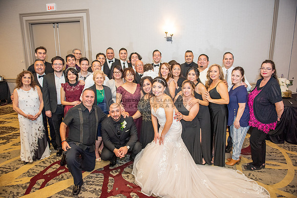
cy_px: 99
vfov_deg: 53.2
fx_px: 198
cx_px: 148
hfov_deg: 73.7
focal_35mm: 24
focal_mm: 24
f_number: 2.8
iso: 1600
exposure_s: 1/160
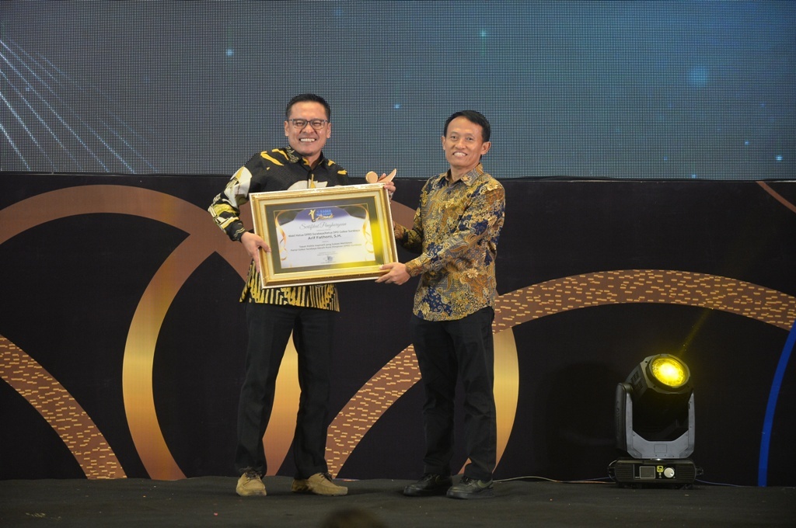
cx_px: 398
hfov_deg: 10.3
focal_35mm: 200
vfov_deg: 6.8
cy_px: 264
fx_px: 4417
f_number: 3.2
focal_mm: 200
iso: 2000
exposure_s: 1/125
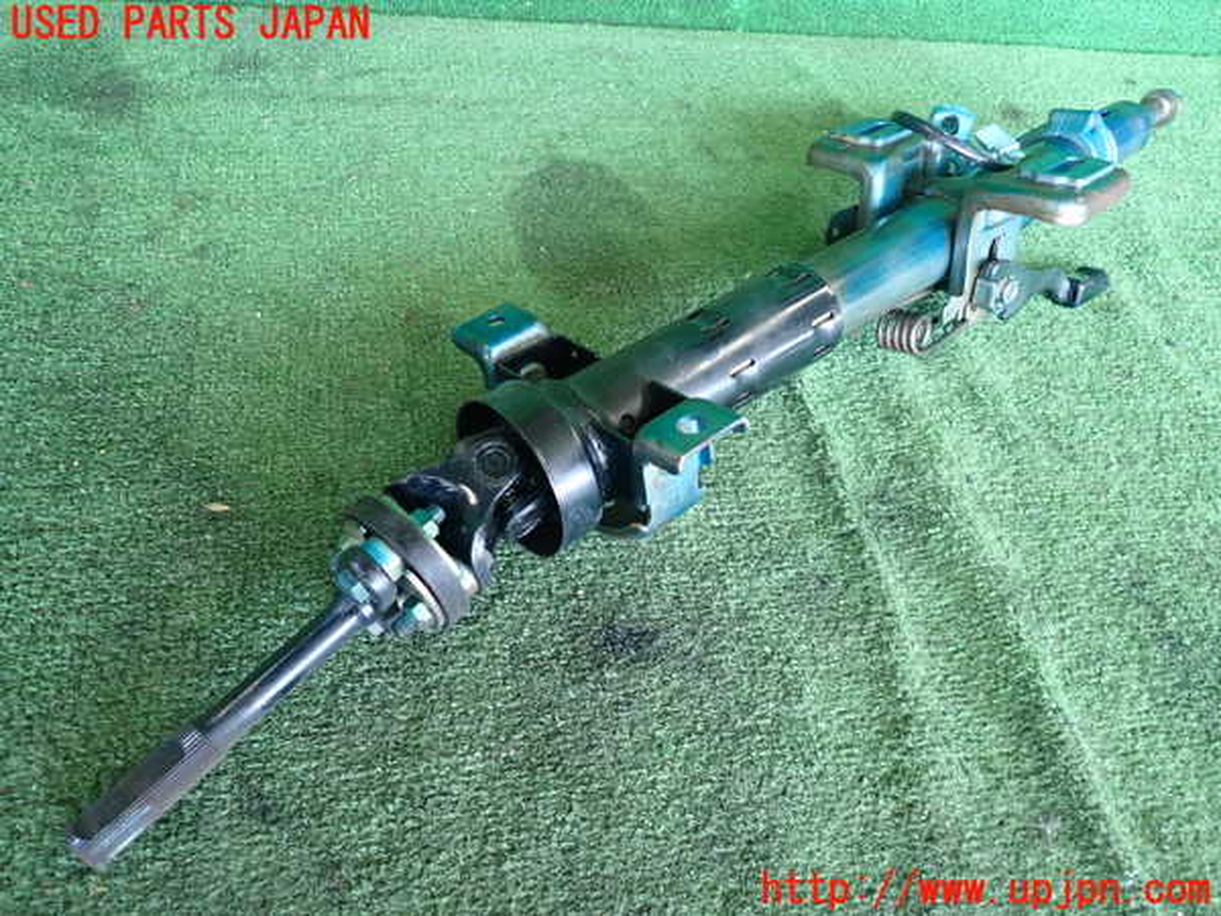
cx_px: 610
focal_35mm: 25
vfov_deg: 54.9
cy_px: 458
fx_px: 882
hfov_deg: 69.4
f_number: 2
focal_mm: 4.5
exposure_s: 1/125
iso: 400
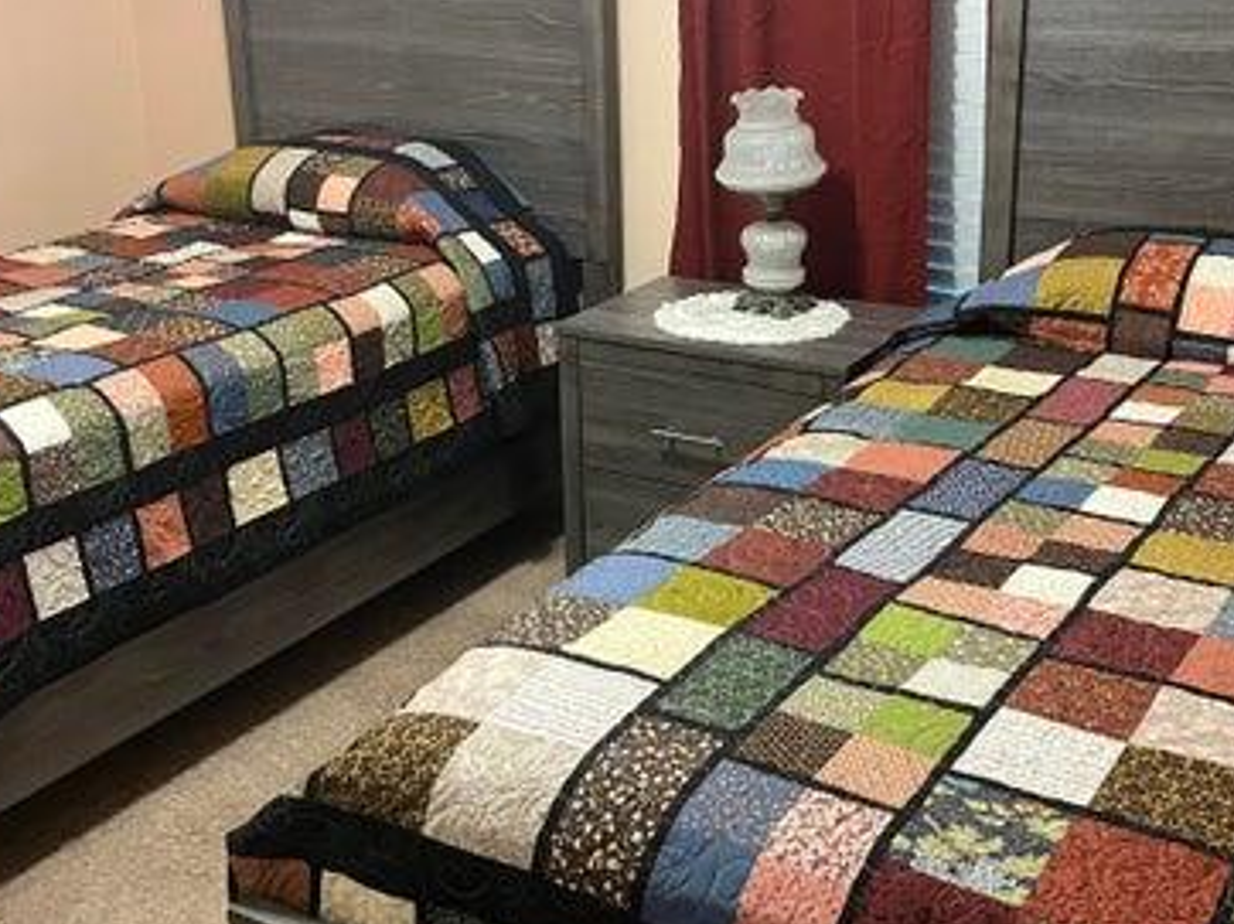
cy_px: 365
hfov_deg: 41.2
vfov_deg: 31.4
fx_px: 1639
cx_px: 658
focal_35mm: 46
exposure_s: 1/60
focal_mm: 5.1
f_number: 1.6
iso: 500
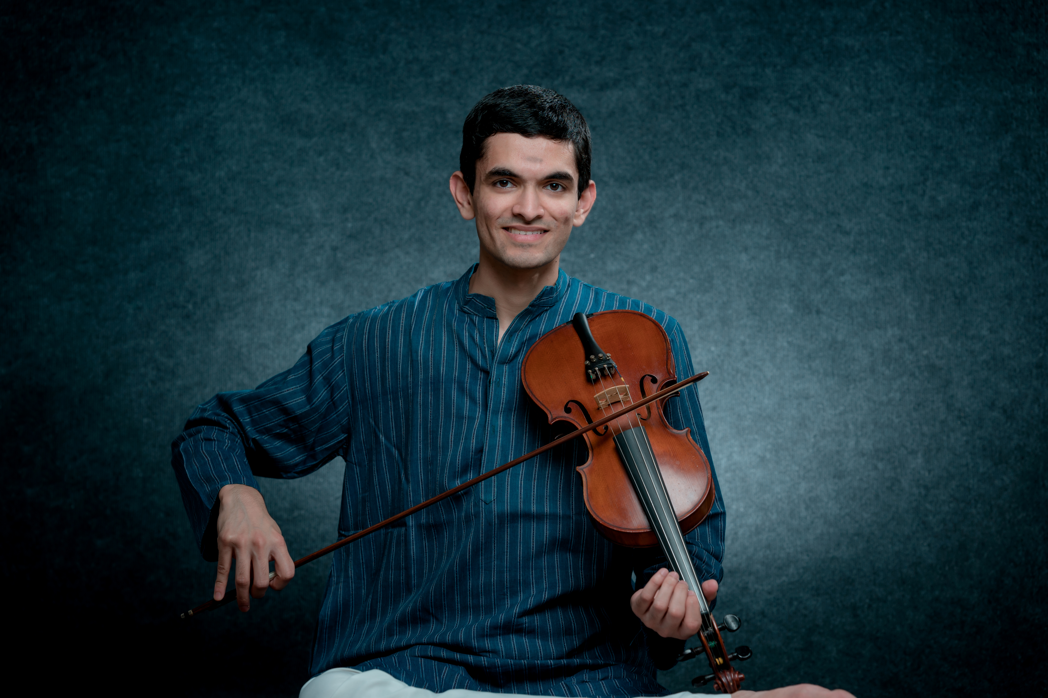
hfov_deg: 23.9
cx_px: 524
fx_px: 2474
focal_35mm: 85
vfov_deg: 16.1
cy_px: 349
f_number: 3.5
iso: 200
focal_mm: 85
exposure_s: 1/250
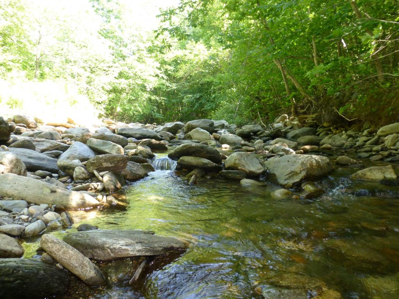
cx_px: 200
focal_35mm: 24
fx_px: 277
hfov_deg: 71.6
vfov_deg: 56.8
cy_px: 150
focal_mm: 4.3
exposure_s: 1/60
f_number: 3.3
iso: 200
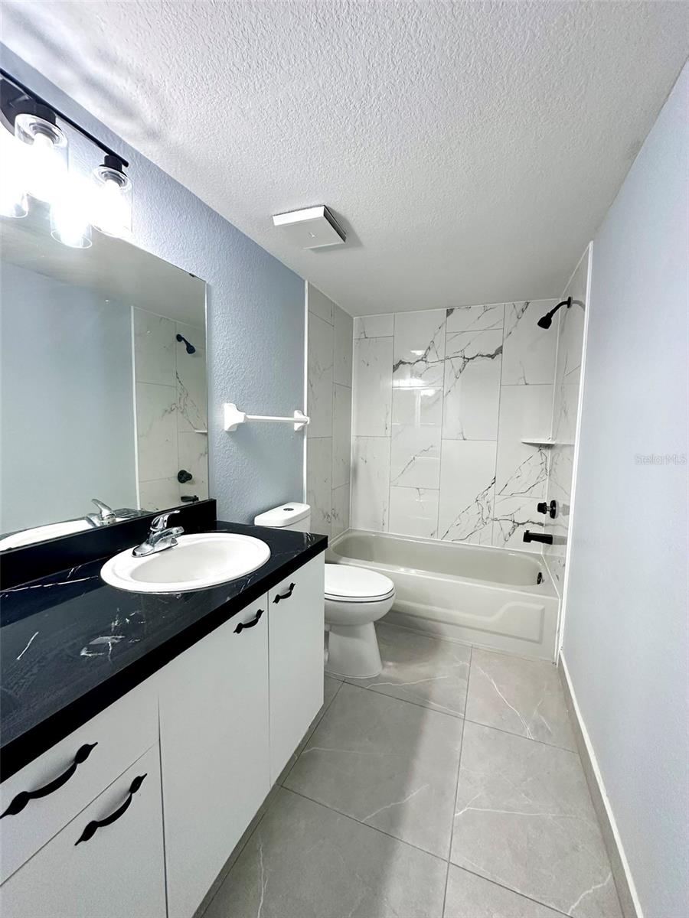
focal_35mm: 14
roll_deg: -2.1
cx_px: 344
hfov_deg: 85.7
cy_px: 459
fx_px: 372
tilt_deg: -4.1
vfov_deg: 102.1
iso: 250
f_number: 2.2
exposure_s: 1/120
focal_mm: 2.22
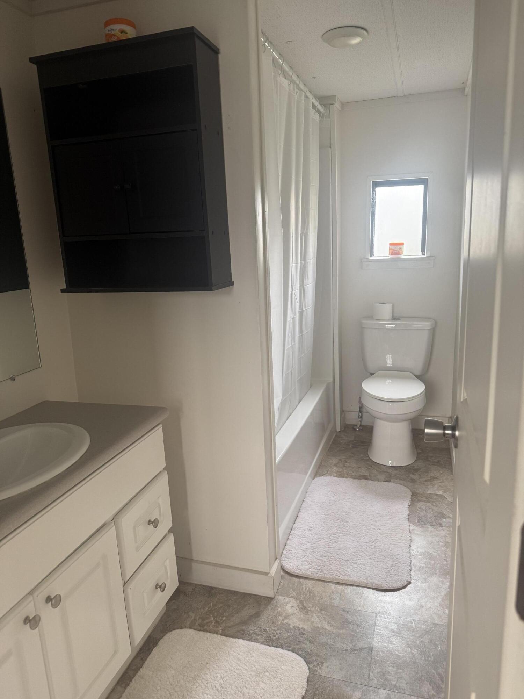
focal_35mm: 24
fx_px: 484
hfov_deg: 56.8
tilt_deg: -12.3
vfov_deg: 71.6
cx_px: 262
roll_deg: +1.7
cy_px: 350
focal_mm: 6.76
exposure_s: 1/99
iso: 200
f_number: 1.78
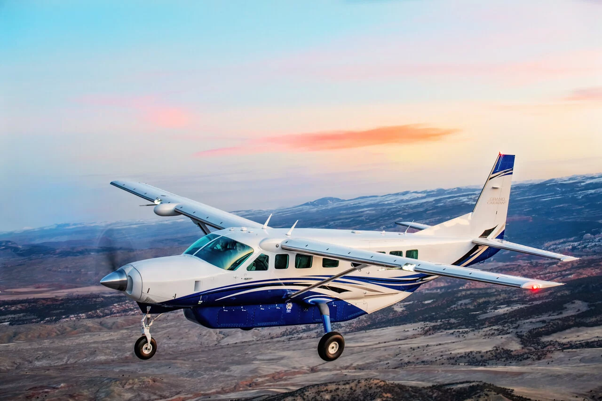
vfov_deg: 19.5
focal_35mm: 70
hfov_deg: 28.8
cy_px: 200
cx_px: 301
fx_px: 1170
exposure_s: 1/80
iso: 800
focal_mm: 70
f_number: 5.6
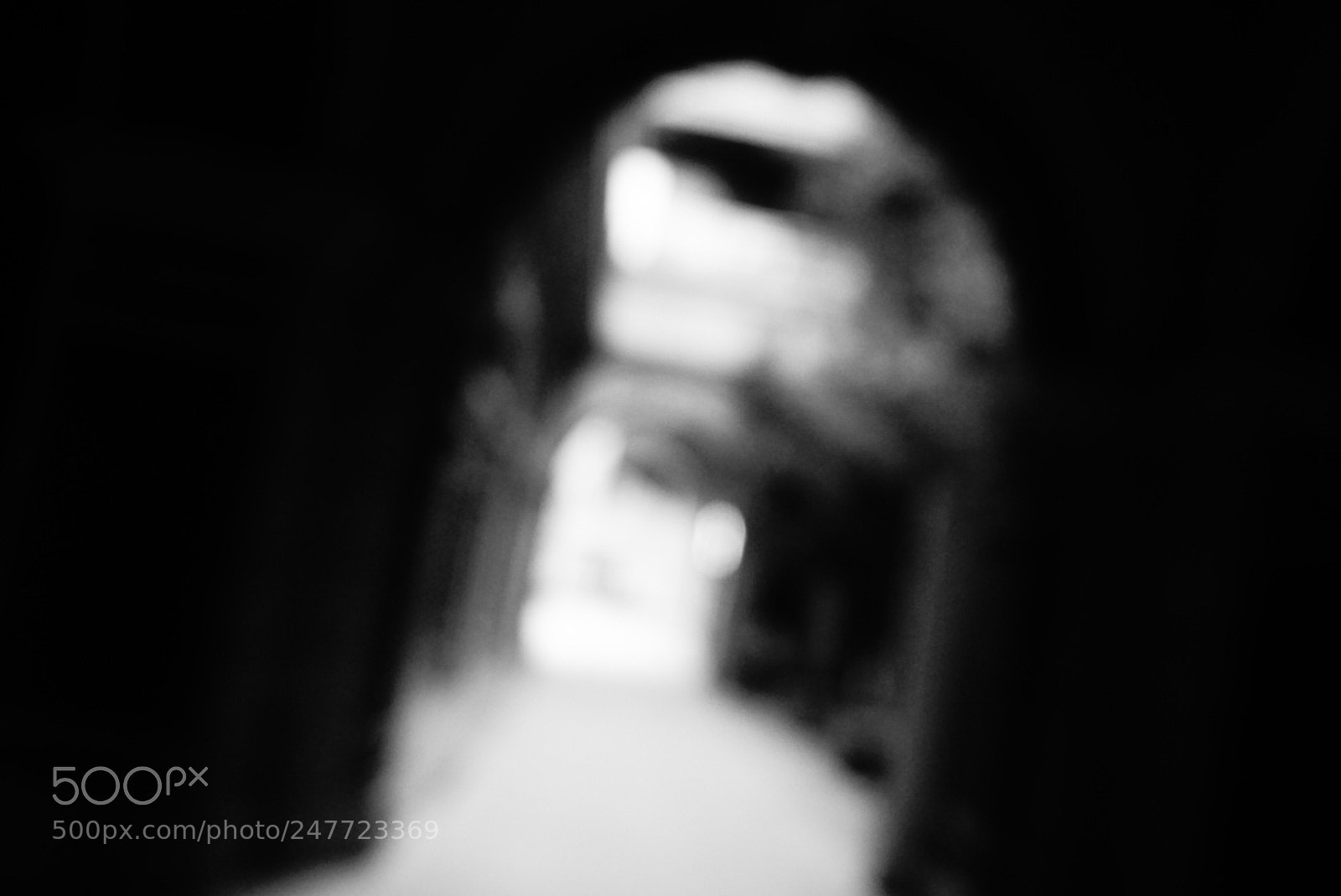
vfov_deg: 35.5
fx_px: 1398
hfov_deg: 51.3
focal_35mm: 38
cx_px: 670
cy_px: 448
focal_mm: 25
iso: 1250
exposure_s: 1/60
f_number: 4.5
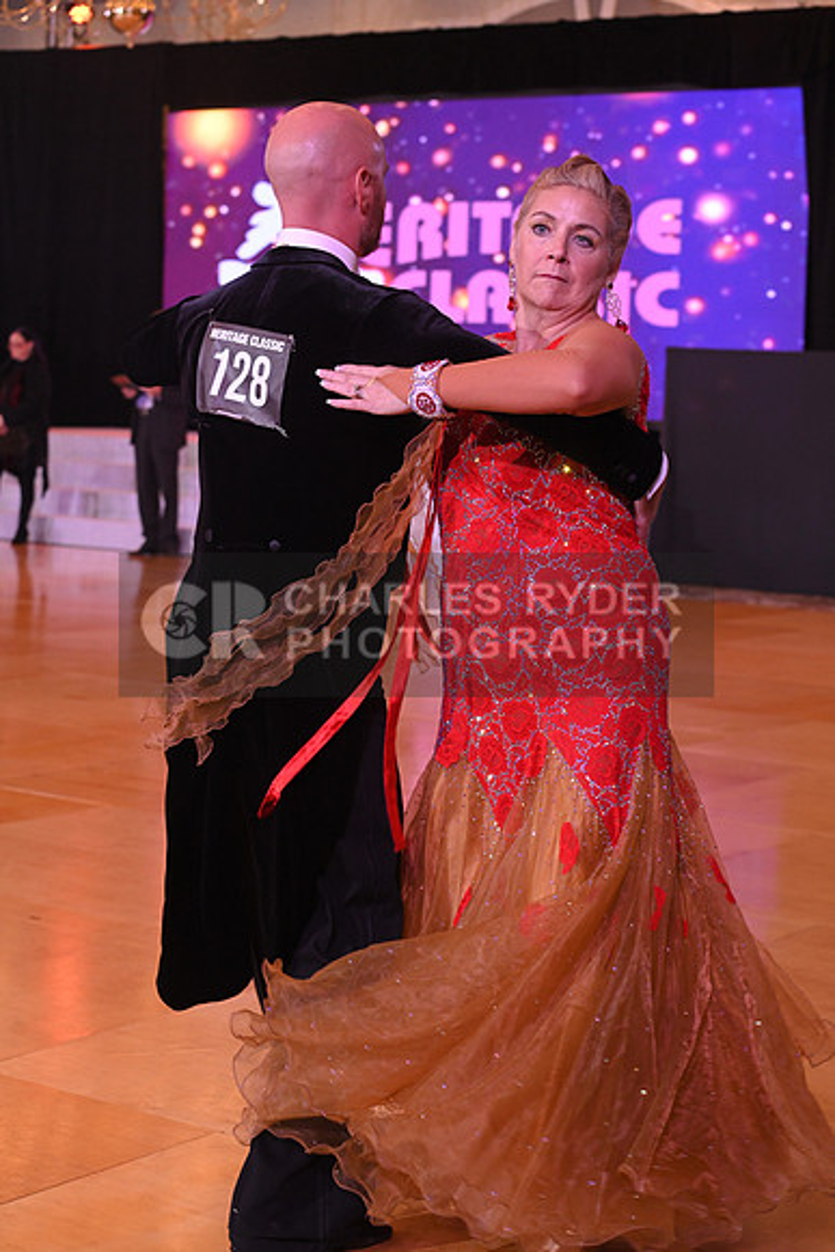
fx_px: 2434
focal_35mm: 70
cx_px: 418
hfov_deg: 19.5
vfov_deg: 28.8
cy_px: 626
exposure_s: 1/200
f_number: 6.3
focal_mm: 70
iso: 2500
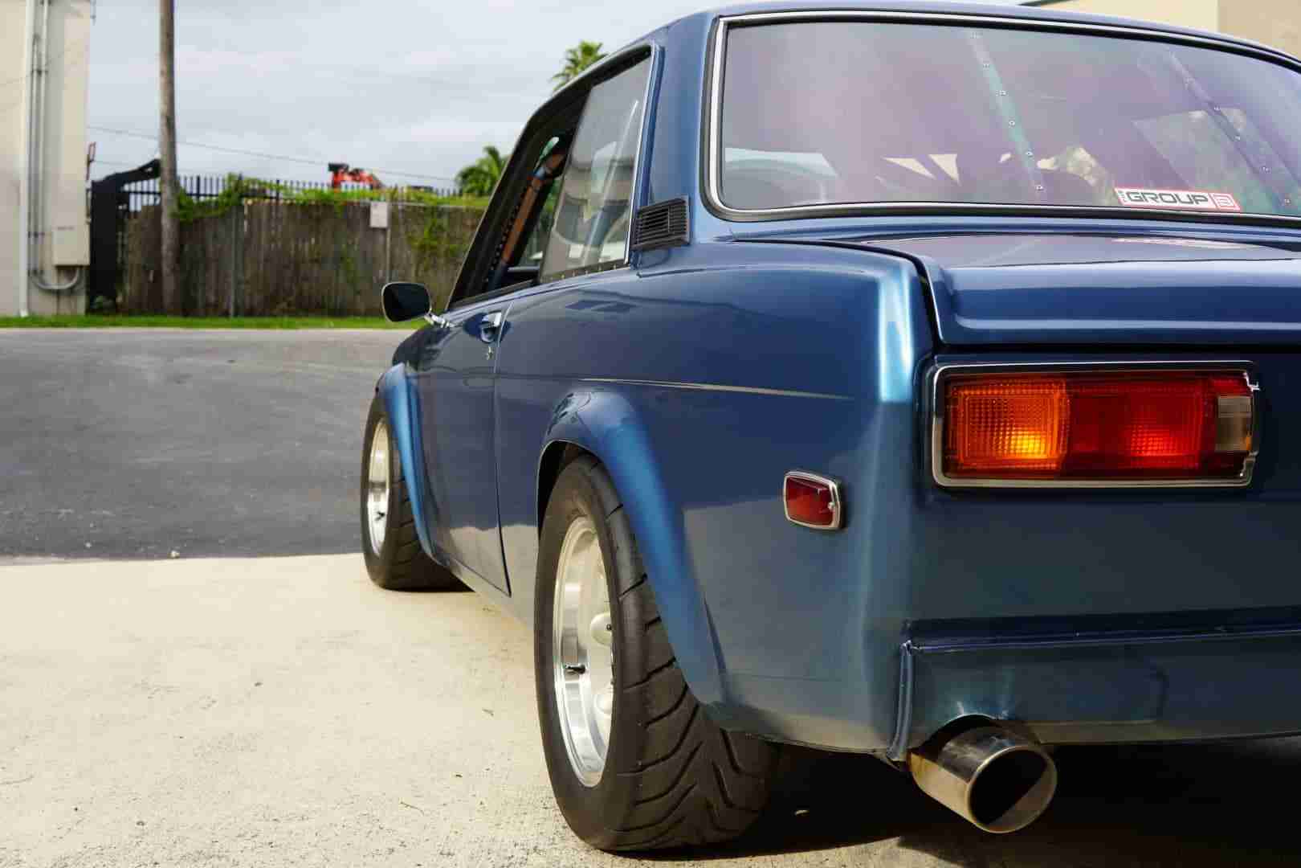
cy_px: 434
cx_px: 650
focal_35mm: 45
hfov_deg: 43.6
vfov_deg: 29.9
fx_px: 1626
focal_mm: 30
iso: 100
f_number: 6.3
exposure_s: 1/100
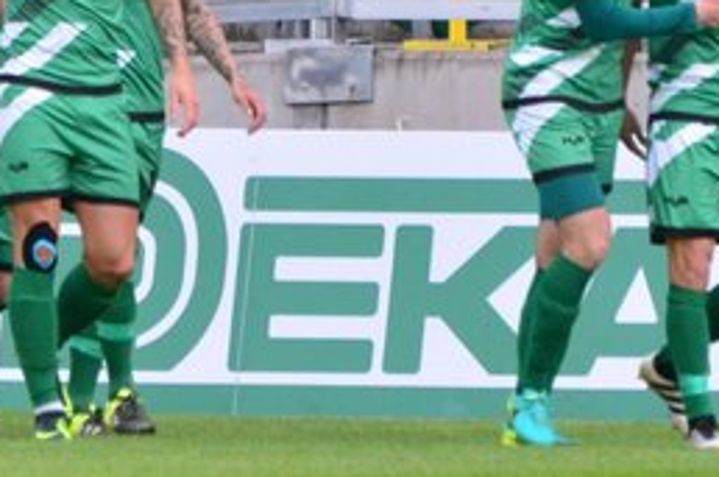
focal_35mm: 1396
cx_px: 159
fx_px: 27829
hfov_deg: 1.5
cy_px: -6
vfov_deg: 1.0
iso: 1600
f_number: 6.3
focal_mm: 300
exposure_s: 1/400
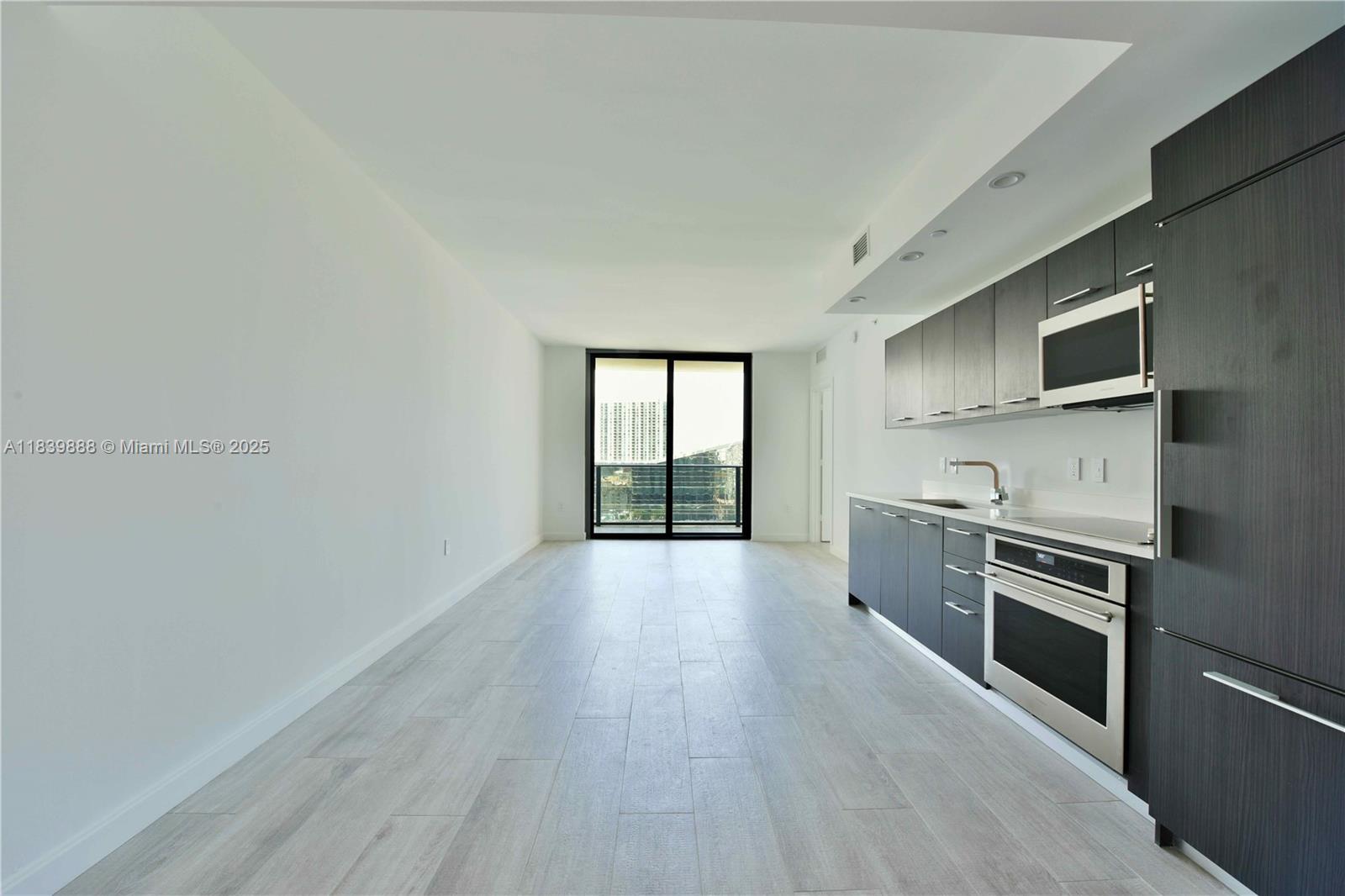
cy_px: 448
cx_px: 672
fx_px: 523
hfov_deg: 104.3
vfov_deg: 81.2
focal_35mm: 14
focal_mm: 14
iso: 200
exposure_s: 1/6
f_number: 10
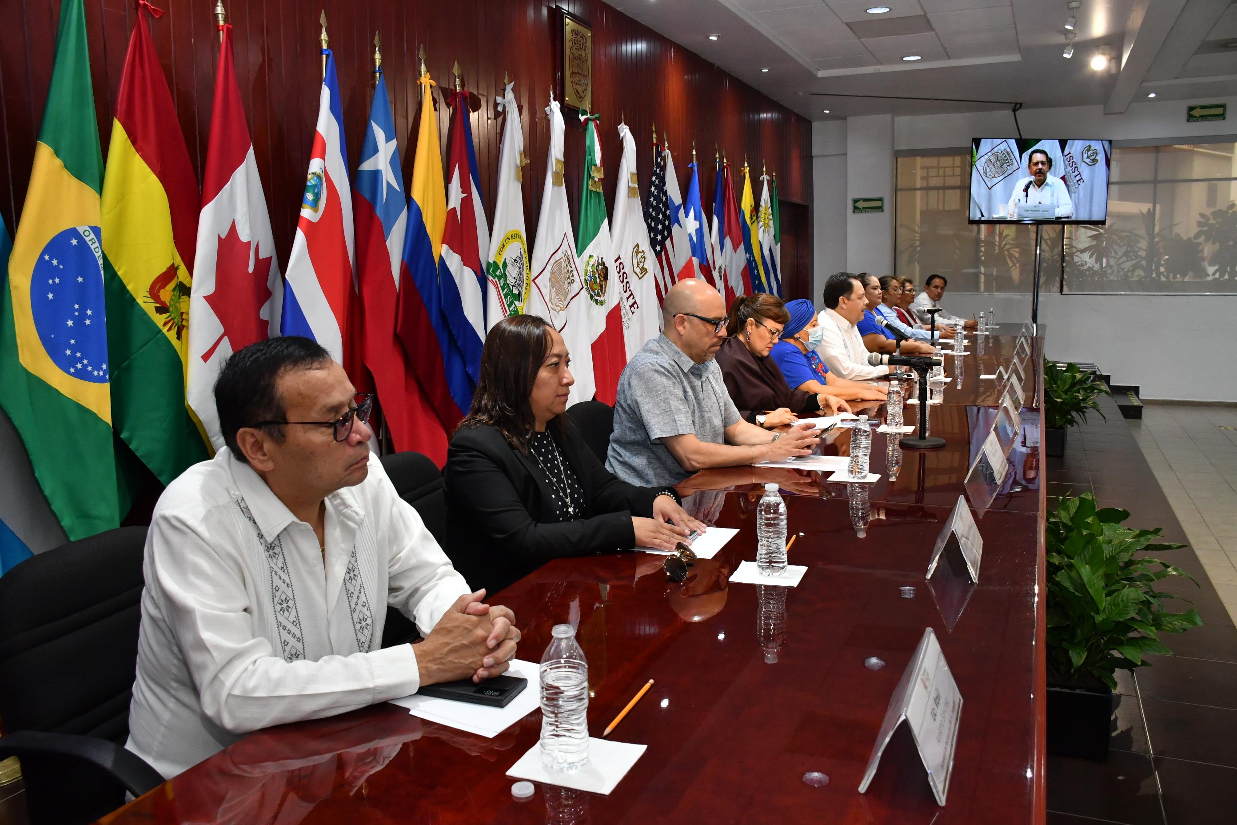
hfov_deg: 67.4
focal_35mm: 27
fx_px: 928
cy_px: 412
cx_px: 618
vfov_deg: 47.9
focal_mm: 18
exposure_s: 1/100
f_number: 5.6
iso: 1250
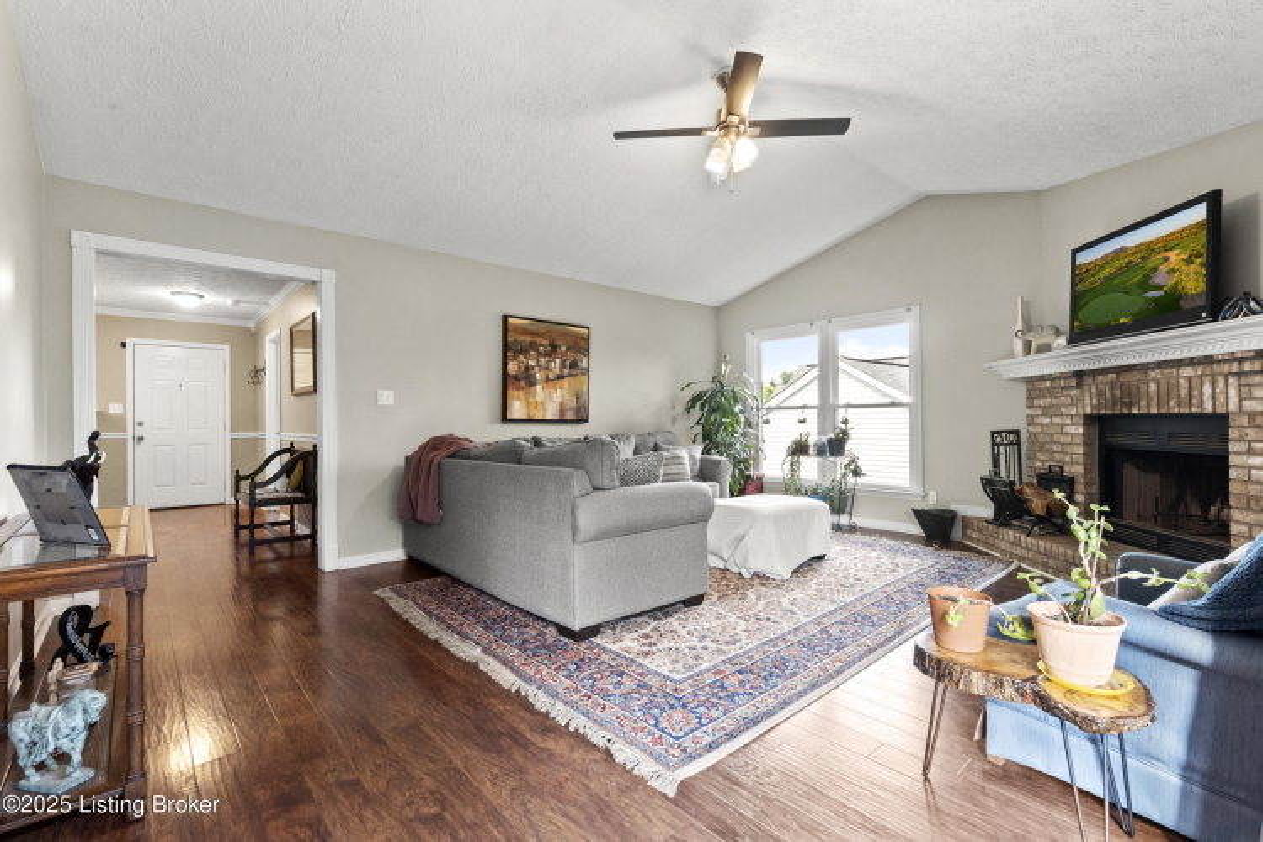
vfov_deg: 77.3
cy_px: 421
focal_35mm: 15
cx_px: 632
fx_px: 526
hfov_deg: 100.4
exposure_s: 1/6
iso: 400
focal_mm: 10
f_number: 8
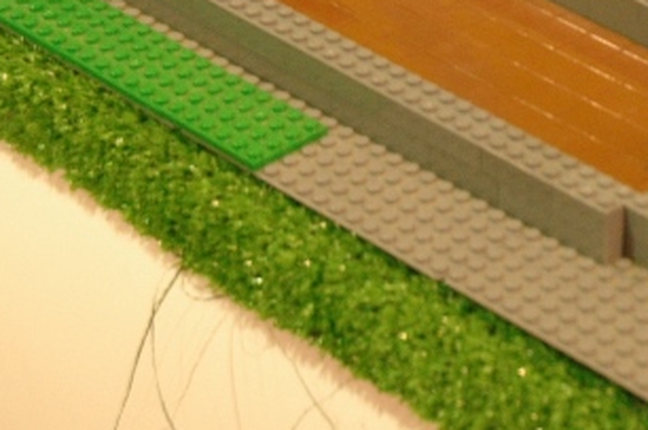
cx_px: 476
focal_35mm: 221
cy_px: -227
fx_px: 3972
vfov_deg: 6.1
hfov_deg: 9.3
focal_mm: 44
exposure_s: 1/10
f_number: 5
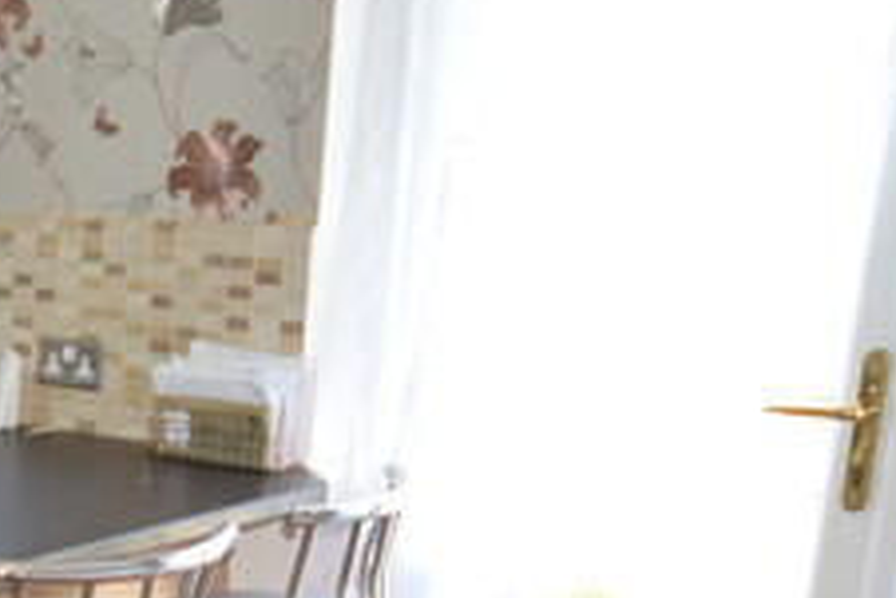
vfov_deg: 19.4
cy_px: 628
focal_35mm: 68
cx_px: -254
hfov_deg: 25.7
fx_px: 1693
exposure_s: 1/125
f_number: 5.6
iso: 720
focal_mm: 10
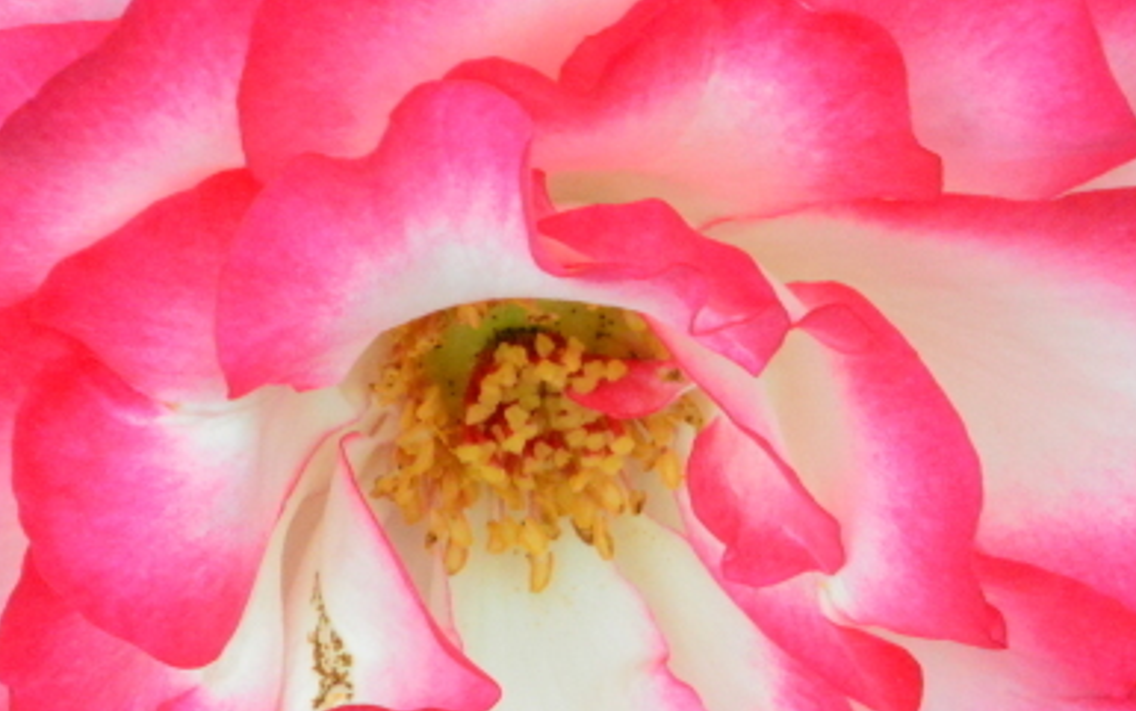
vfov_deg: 1.7
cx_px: 873
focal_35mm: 791
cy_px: 541
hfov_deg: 2.7
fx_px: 24511
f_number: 20
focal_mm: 195
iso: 4000
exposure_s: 1/250
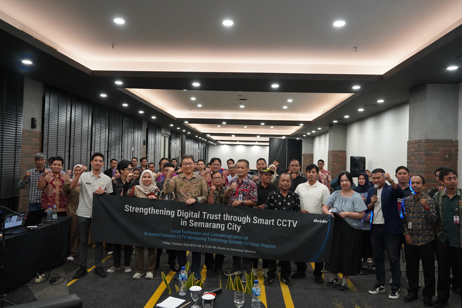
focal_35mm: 29
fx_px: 373
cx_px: 231
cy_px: 154
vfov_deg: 44.8
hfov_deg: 63.5
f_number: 4
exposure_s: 1/160
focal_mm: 29.1
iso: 3200
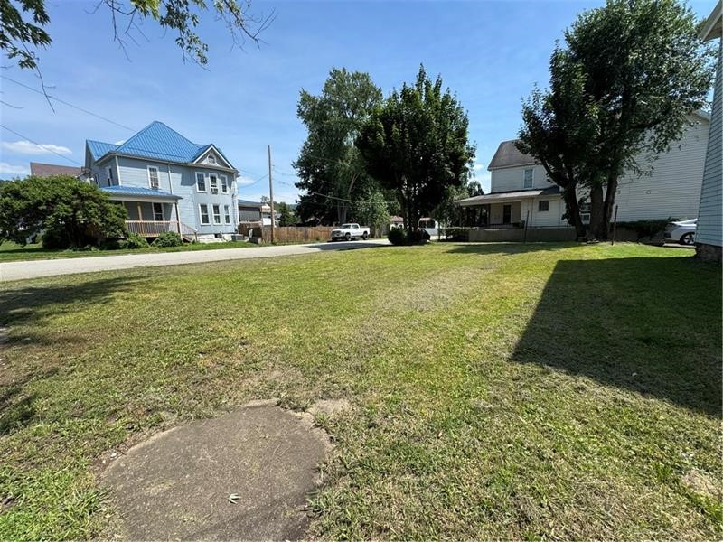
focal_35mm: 14
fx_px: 292
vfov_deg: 85.7
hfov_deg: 102.1
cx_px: 362
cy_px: 271
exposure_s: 1/1217
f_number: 2.2
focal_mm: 2.22
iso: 40
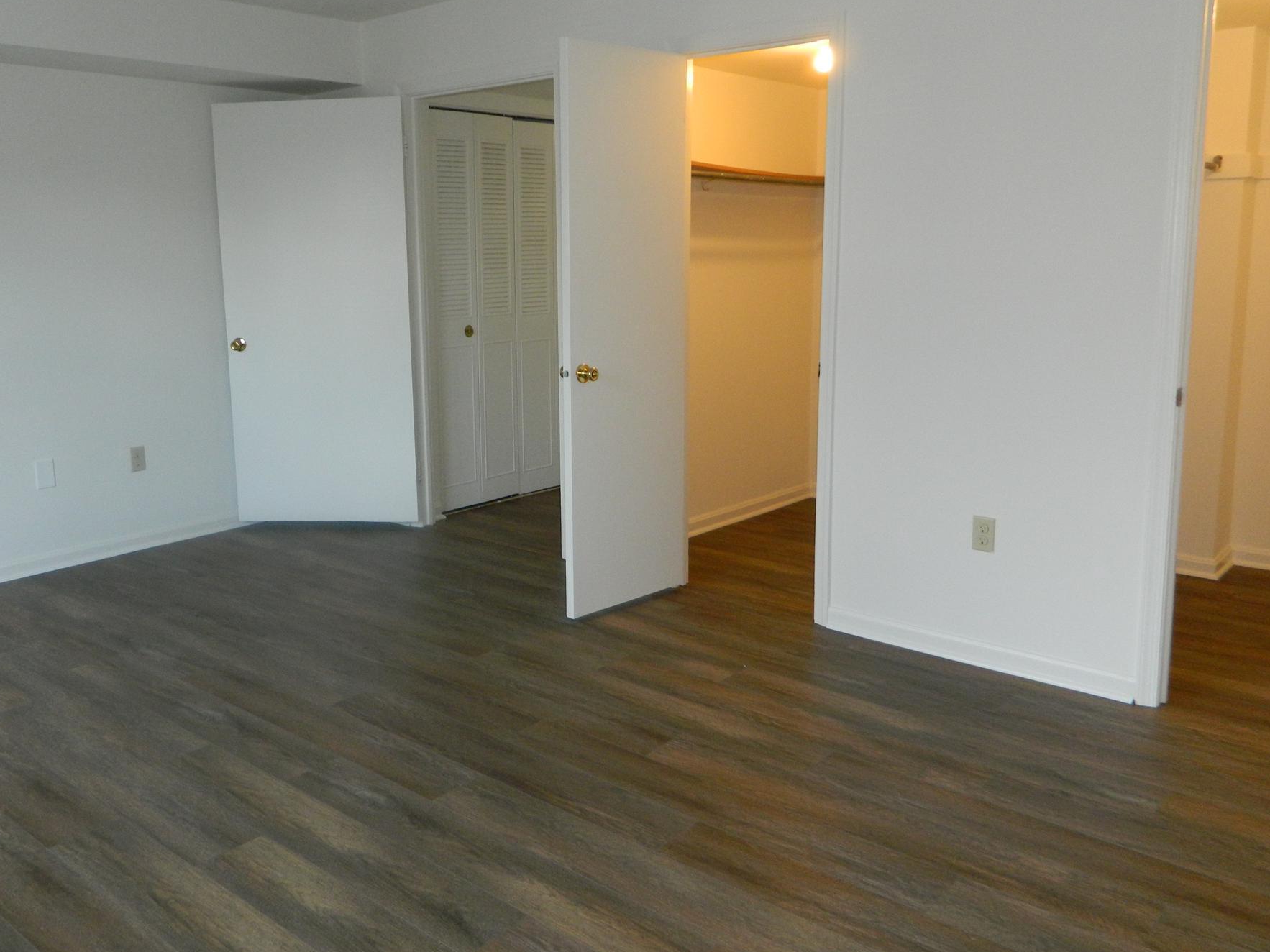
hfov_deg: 61.4
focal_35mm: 29
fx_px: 1064
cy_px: 417
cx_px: 541
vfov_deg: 48.1
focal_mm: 4.5
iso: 200
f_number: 3.1
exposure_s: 1/30
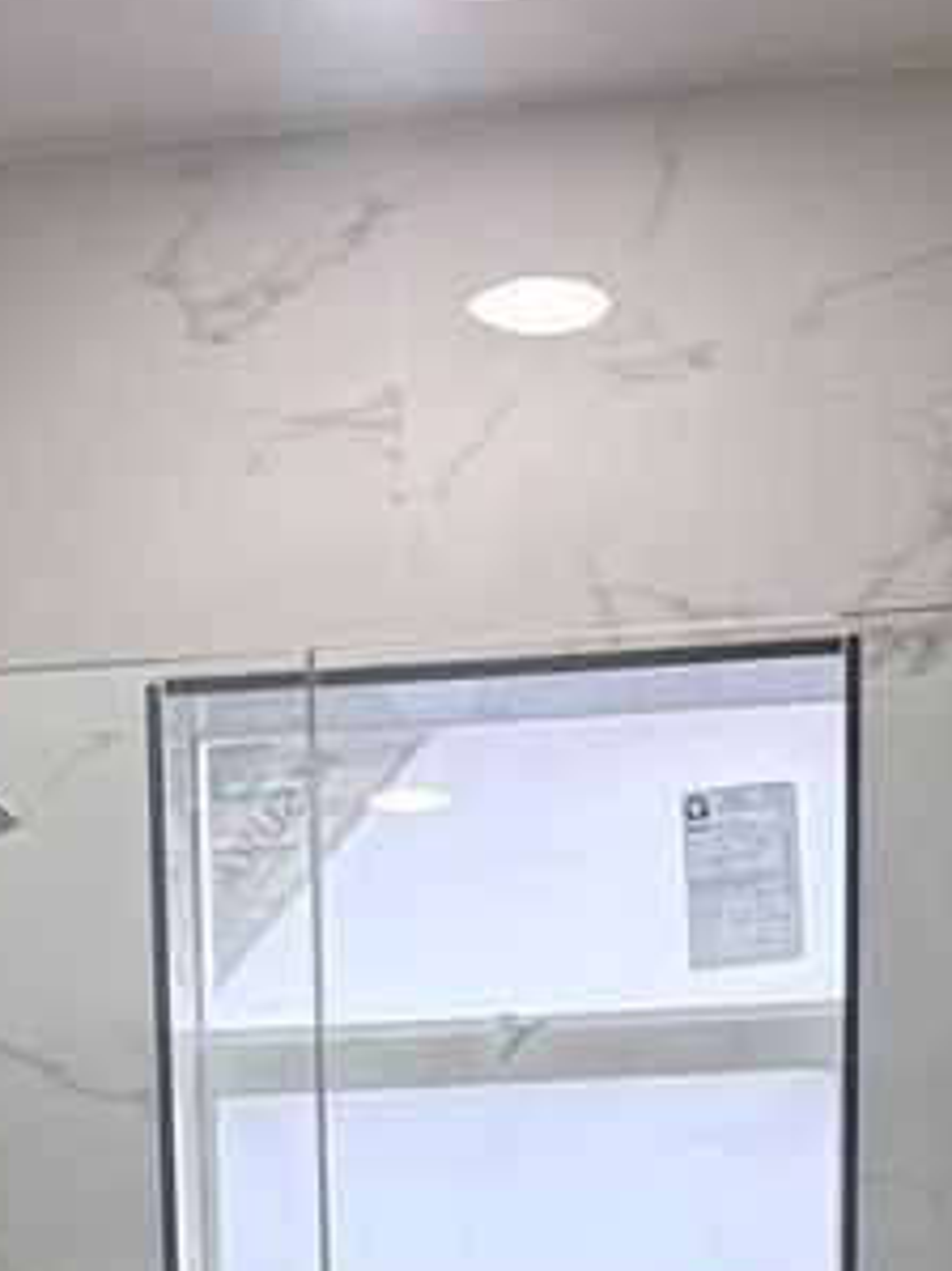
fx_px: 3266
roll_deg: +0.7
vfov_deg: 18.3
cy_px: 2142
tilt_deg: -7.9
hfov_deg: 16.6
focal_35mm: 89
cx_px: 484
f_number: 1.6
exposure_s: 1/122
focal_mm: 5.96
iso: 100
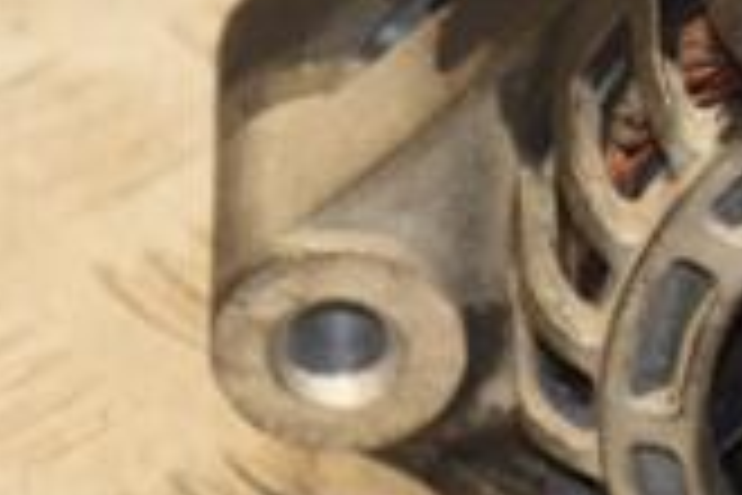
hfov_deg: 4.7
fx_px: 9006
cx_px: 881
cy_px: 104
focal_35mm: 437
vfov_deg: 3.1
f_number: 5.3
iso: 800
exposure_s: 1/100
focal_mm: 80
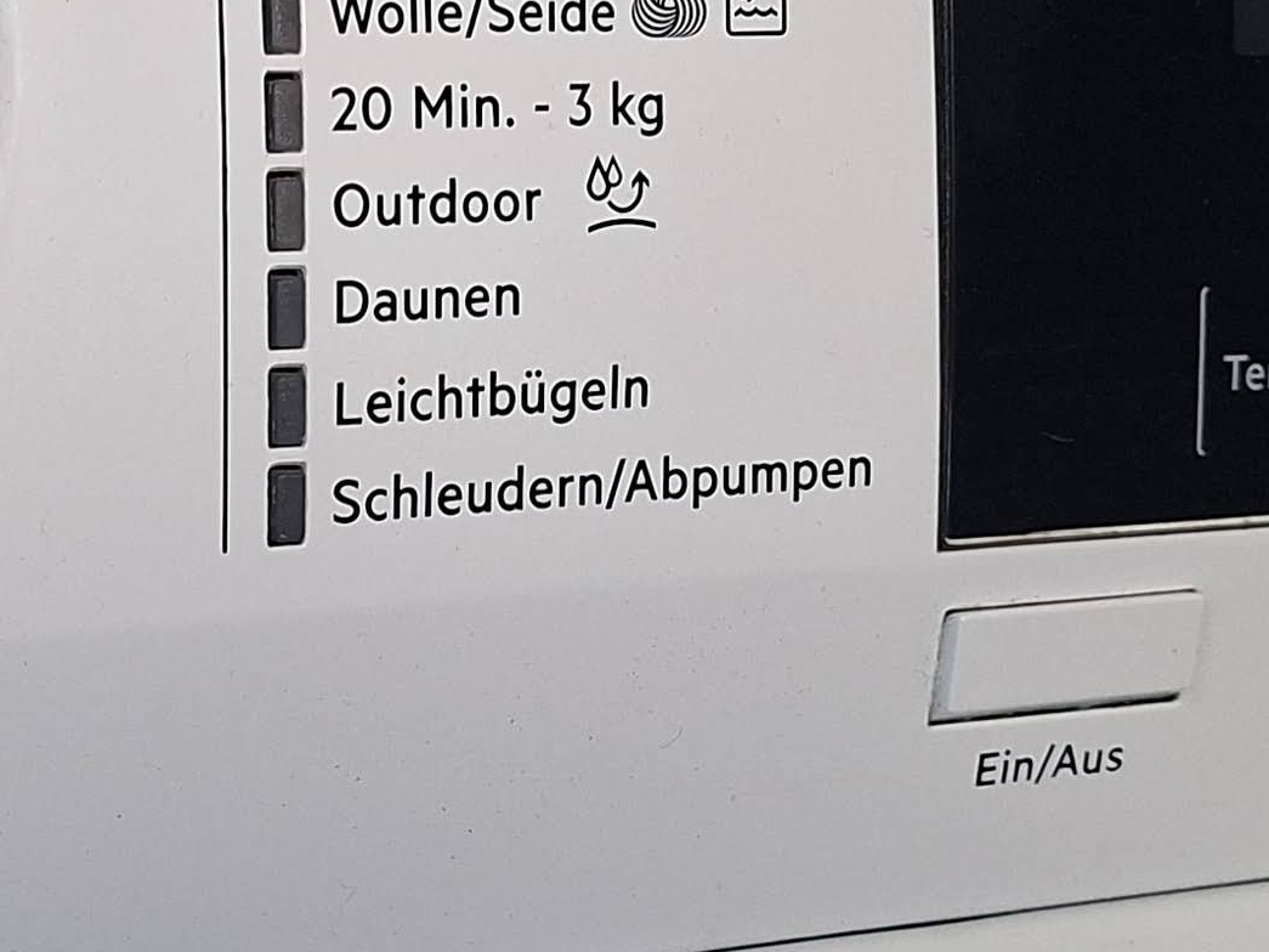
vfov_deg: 16.6
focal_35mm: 88
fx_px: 3226
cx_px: 299
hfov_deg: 22.0
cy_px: 104
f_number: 1.8
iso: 160
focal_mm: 5.54
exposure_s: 1/100
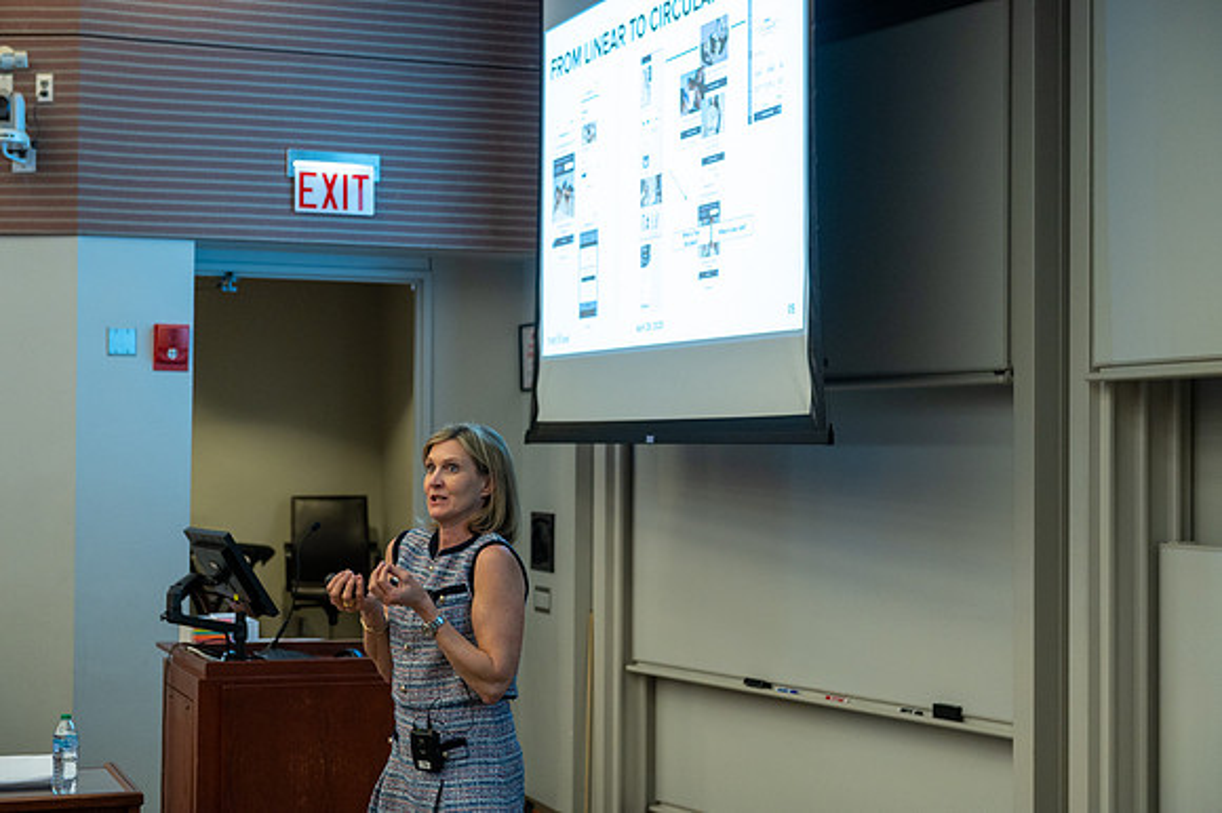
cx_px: 611
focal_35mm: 60
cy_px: 406
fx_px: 2038
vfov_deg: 22.6
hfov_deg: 33.4
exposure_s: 1/160
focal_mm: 60
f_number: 4
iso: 1250
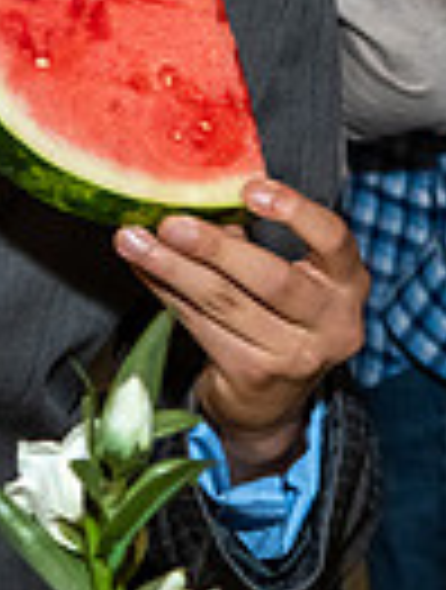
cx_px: 315
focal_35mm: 276
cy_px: -228
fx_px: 4718
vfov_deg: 7.1
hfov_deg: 5.4
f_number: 5.6
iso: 500
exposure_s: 1/250
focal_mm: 38
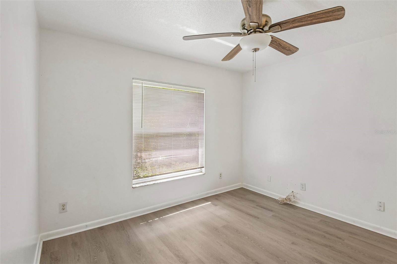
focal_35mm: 16
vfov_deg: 73.7
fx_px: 176
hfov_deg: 96.7
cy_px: 132
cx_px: 198
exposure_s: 1/100
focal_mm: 16
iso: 400
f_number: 8
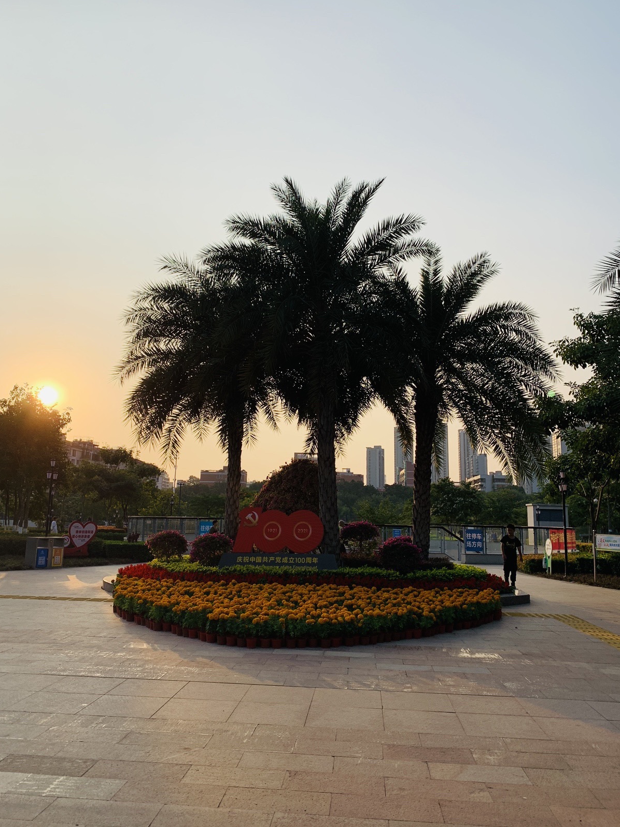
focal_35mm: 27
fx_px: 645
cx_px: 301
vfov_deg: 65.3
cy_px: 399
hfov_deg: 51.3
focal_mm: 4.25
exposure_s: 1/2681
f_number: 1.8
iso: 25
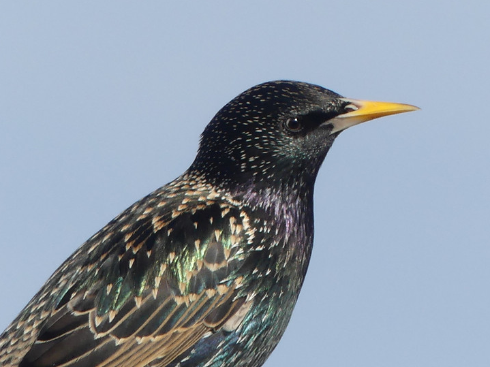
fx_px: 25192
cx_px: 250
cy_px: 193
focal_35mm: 1780
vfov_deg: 0.8
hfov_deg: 1.1
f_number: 4
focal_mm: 108
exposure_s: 1/1000
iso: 100
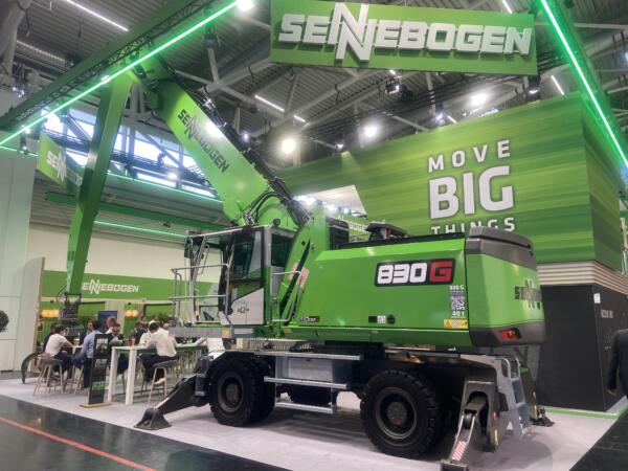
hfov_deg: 67.3
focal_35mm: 26
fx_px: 472
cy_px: 236
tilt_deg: +8.8
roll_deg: -0.3
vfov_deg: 53.1
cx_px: 314
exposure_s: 1/100
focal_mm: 4.25
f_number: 1.8
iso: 80
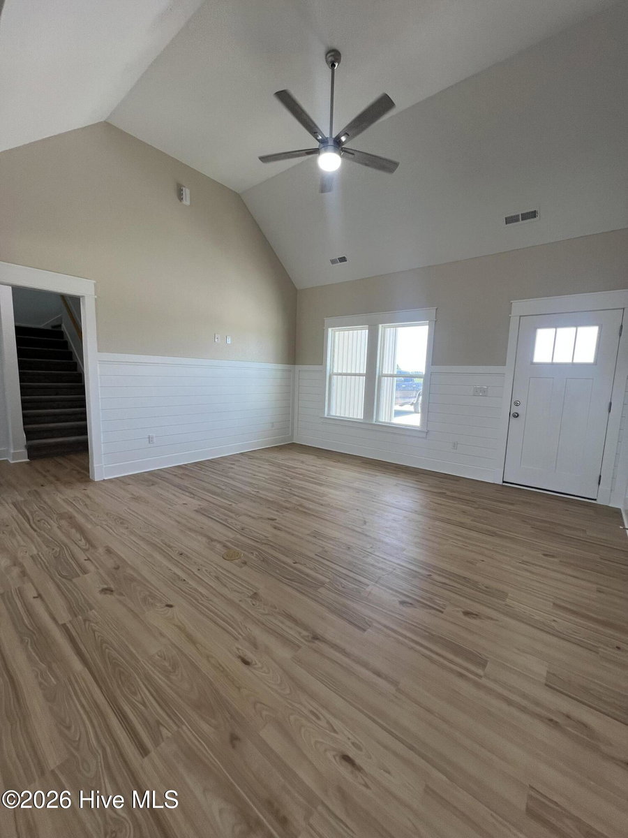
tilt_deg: -8.5
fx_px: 314
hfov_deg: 89.9
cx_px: 314
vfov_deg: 106.2
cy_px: 419
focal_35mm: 13
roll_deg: -2.2
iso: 50
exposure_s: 1/120
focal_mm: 1.57
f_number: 1.8
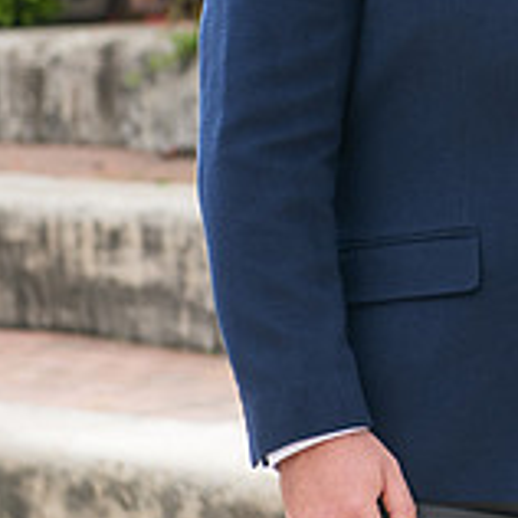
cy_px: -34
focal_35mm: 218
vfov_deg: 8.0
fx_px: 3691
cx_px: 734
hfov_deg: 7.9
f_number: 4
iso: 160
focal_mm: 70
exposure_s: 1/320
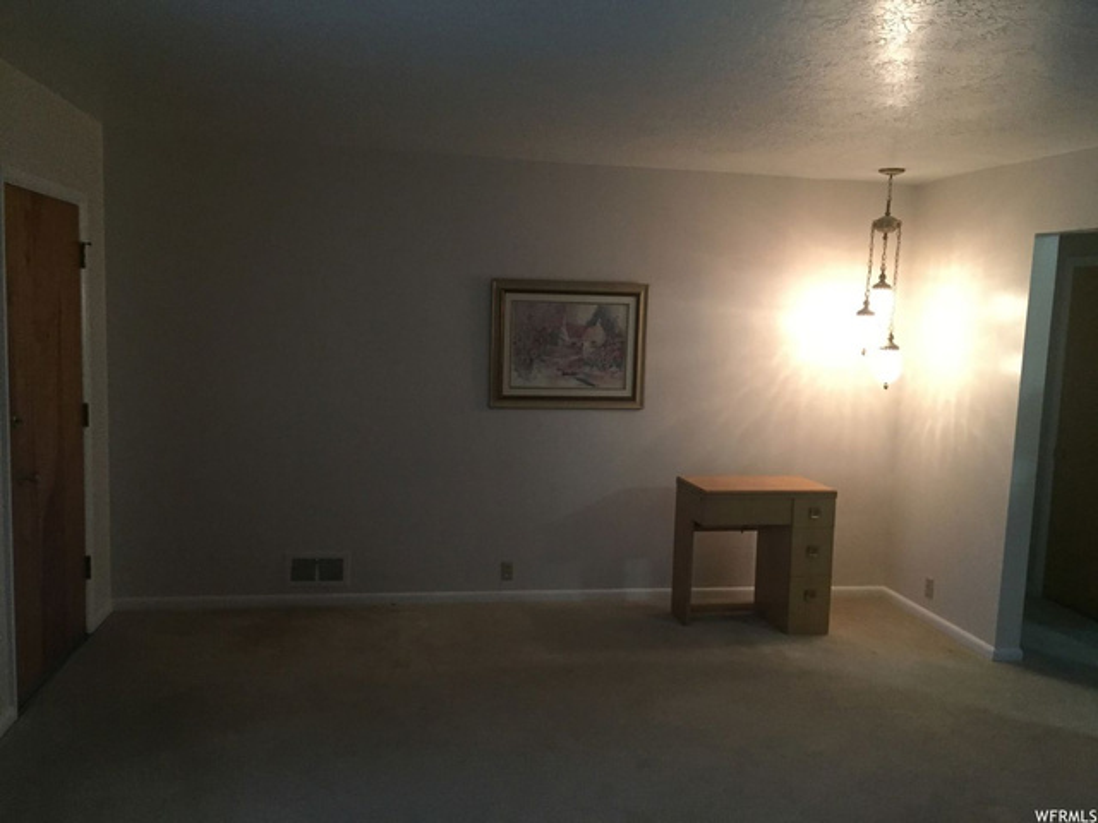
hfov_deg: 61.7
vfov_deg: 48.2
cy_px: 412
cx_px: 549
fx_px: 920
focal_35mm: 29
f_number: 2.2
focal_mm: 4.15
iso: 250
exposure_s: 1/30
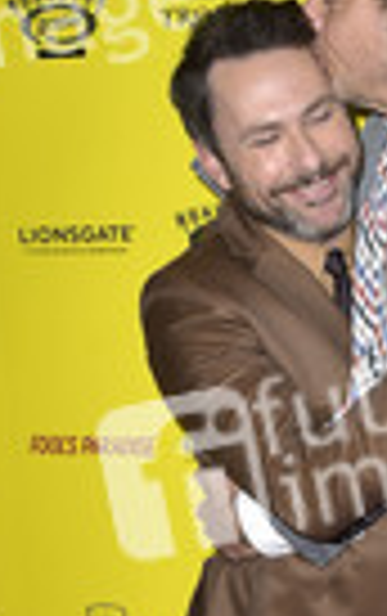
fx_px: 1750
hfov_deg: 12.3
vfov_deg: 19.2
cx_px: 461
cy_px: 679
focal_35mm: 104
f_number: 6.3
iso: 250
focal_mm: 35
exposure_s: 1/250
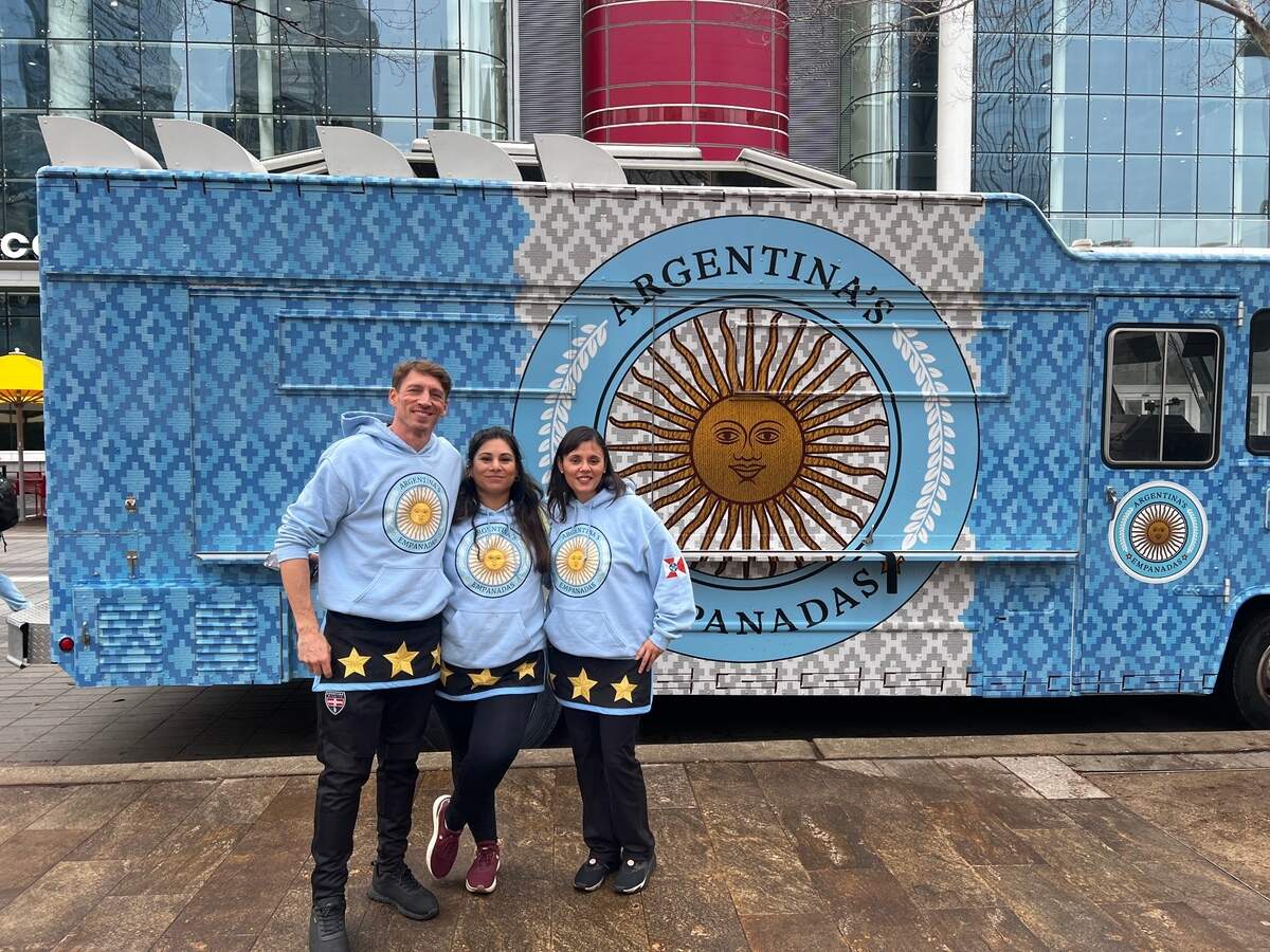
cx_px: 635
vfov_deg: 53.1
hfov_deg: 67.3
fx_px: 954
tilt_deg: -2.8
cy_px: 476
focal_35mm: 26
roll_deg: +0.6
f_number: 1.5
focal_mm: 5.7
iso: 50
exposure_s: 1/700
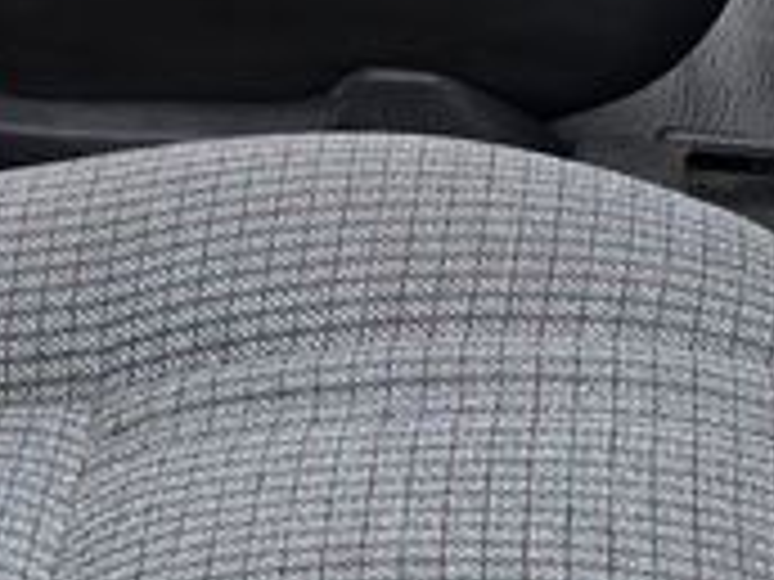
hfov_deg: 13.5
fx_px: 3063
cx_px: -414
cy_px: -360
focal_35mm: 137
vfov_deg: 10.4
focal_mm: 6.3
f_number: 1.7
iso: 50
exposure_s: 1/180
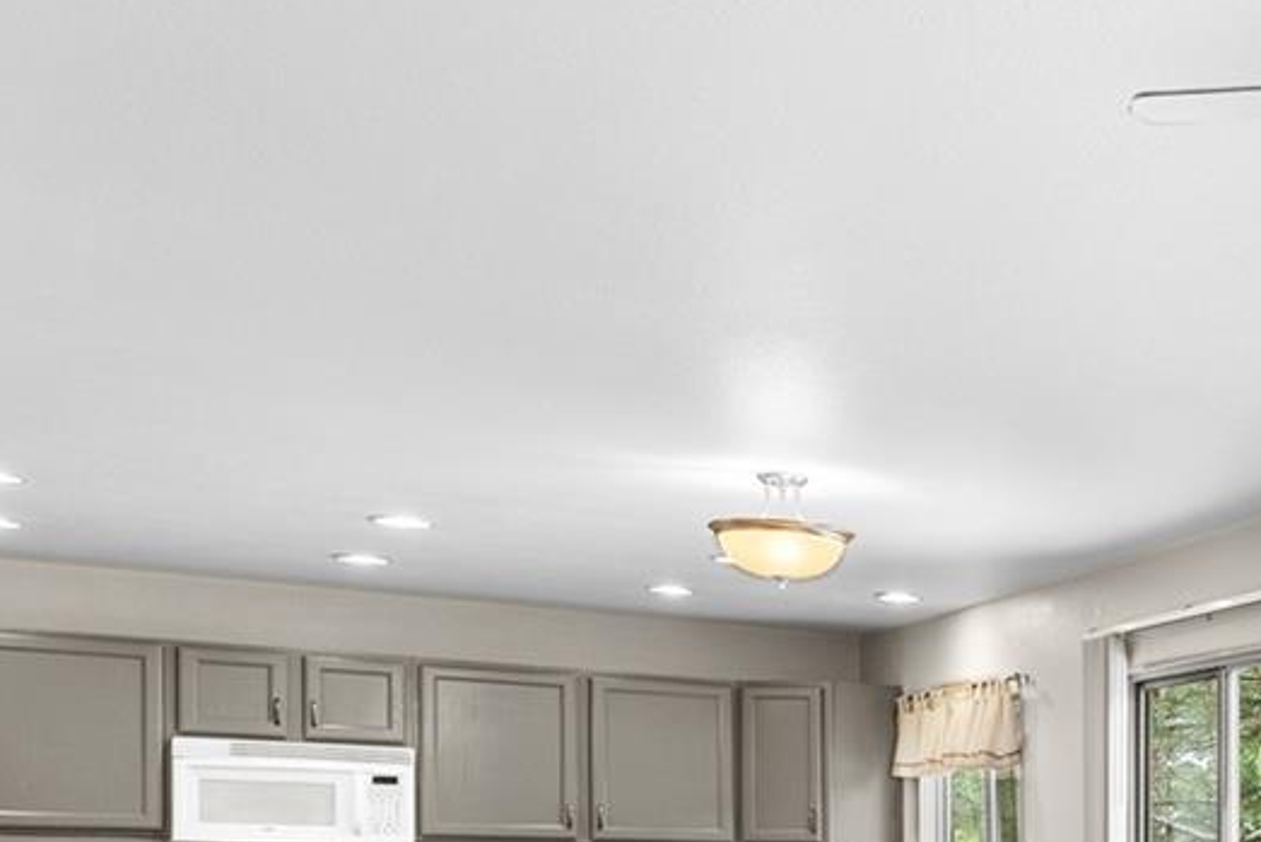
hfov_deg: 28.8
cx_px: 1753
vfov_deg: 24.0
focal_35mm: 52
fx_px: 1822
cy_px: 970
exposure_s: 1/4
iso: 100
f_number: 7.1
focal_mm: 17
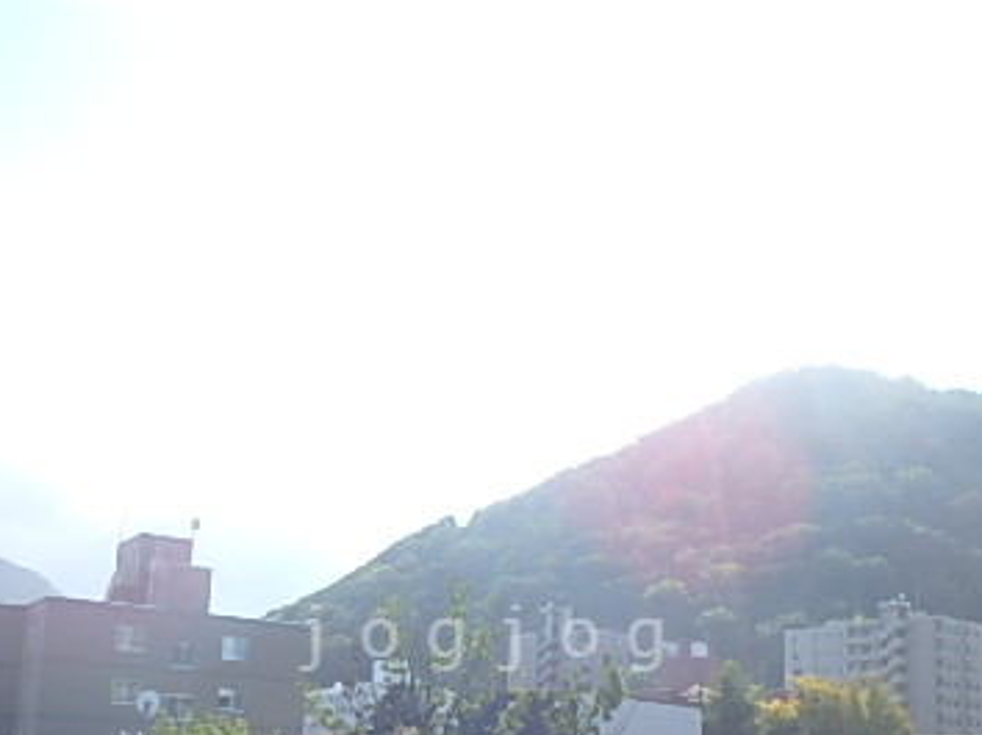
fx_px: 1077
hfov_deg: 49.0
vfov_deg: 35.8
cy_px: 638
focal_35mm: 38
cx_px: 488
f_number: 3.5
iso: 125
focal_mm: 3.7
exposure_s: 1/800
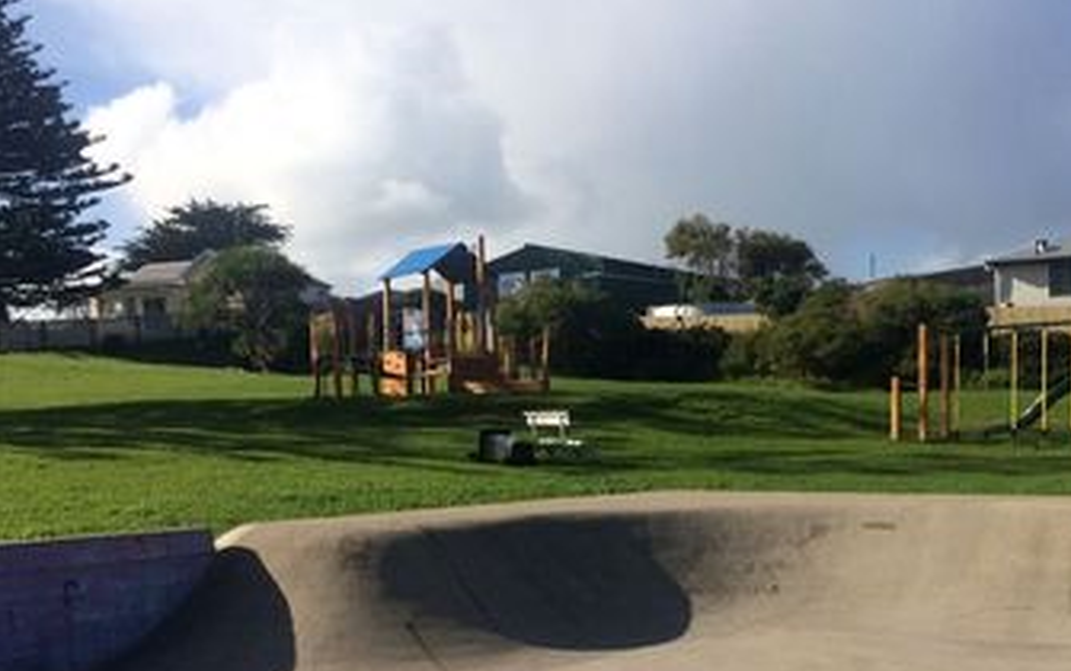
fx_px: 1285
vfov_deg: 28.6
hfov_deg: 44.6
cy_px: 546
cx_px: 703
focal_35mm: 44
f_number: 2.2
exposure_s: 1/2564
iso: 32
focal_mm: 4.15
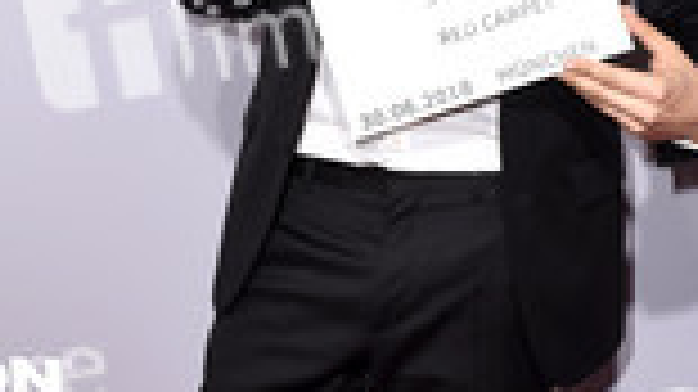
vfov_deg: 12.9
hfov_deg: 22.8
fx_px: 1727
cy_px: 230
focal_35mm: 93
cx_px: 383
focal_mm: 23
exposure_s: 1/125
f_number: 6.3
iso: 250
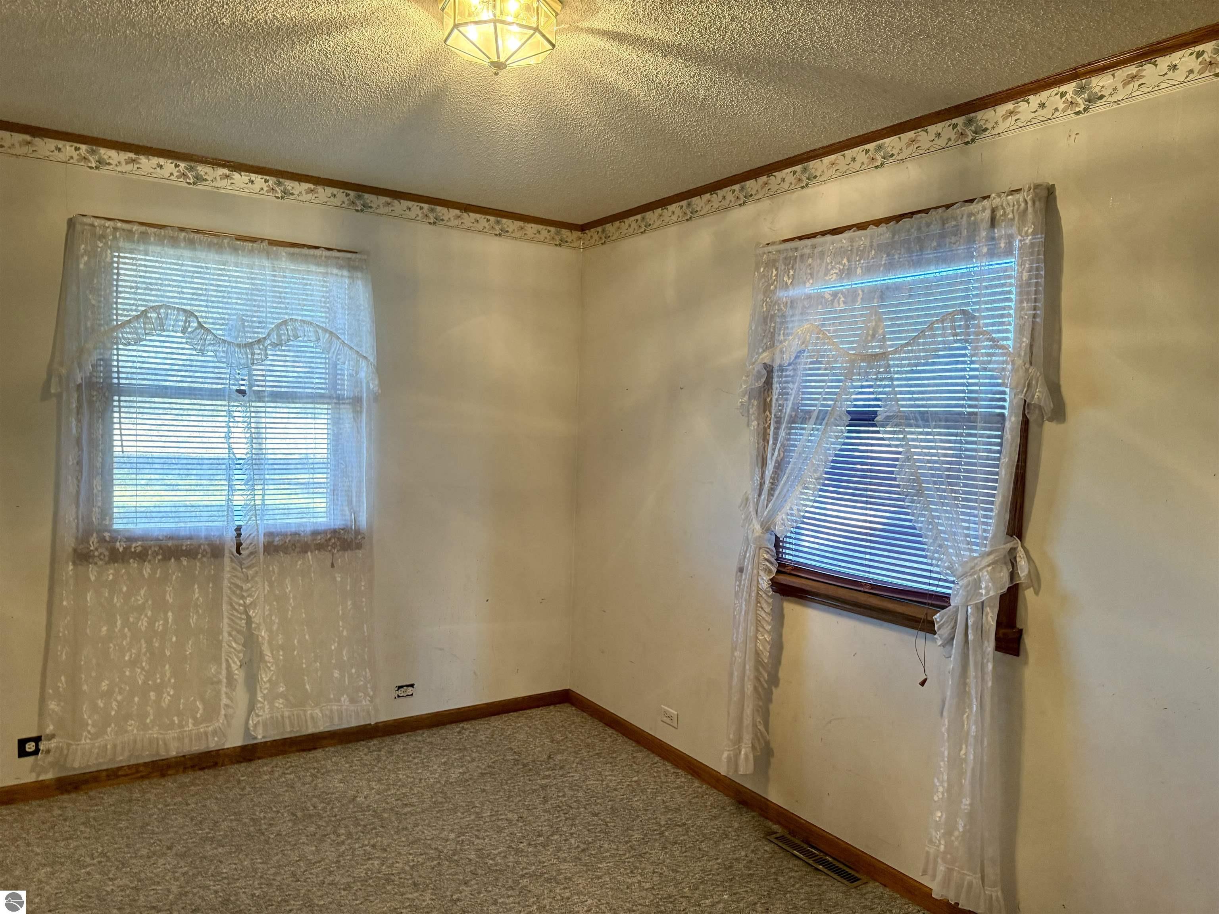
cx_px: 610
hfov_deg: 71.6
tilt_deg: -2.3
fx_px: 845
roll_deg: -2.5
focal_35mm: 24
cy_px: 457
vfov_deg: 56.8
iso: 250
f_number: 1.78
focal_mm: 6.76
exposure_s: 1/60
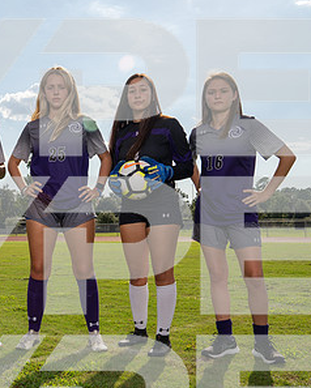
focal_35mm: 44
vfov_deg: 41.6
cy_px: 246
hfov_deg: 32.1
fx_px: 506
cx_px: 18
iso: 250
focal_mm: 24
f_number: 8
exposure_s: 1/640
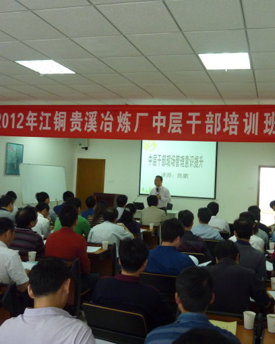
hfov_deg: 43.7
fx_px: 336
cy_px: 171
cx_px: 191
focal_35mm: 33
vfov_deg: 54.2
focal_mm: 4.1
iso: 320
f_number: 3.3
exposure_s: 1/30
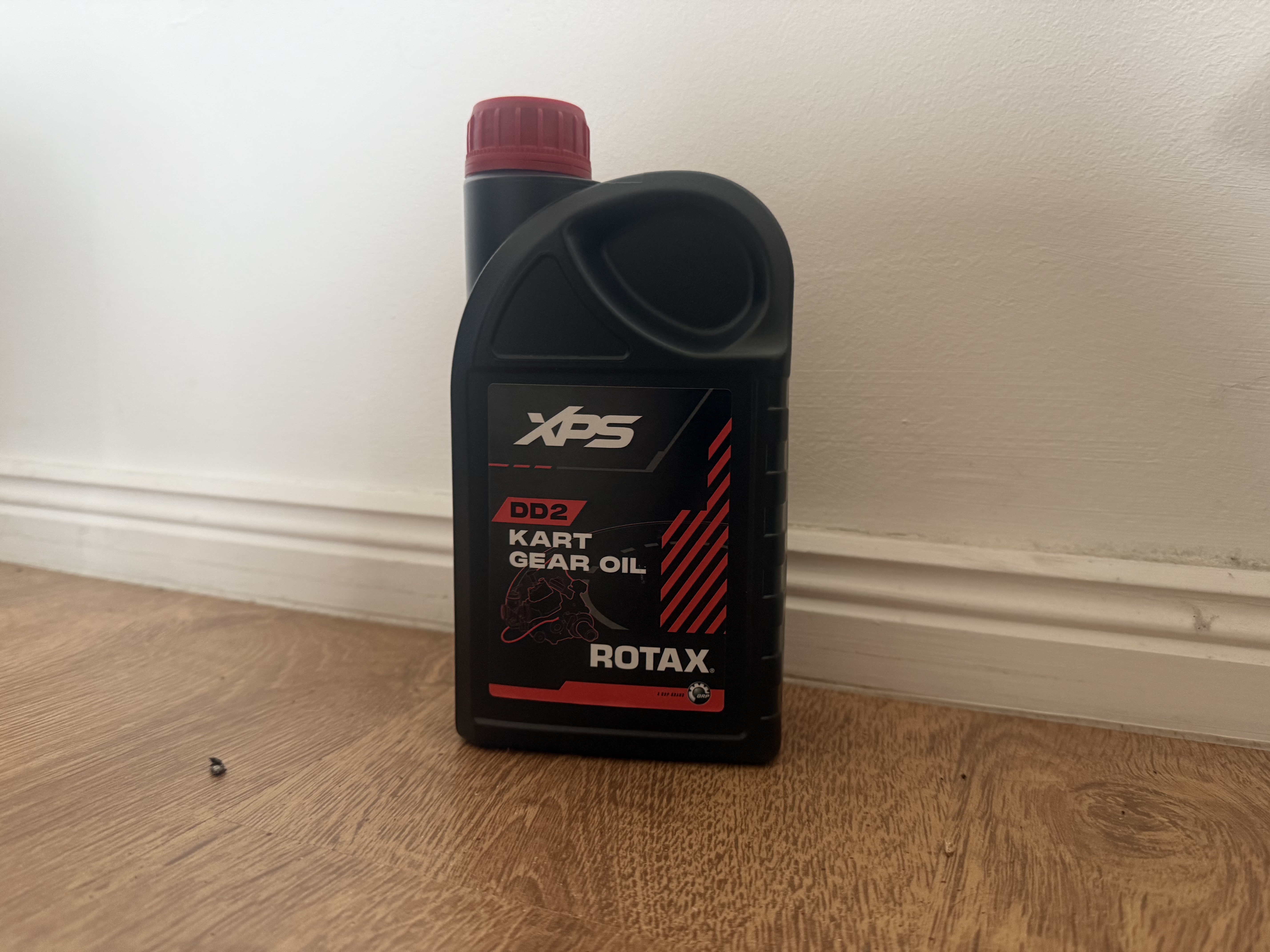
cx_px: 635
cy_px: 476
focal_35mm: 24
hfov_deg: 71.6
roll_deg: -0.9
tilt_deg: -6.2
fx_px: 881
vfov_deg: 56.8
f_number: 1.78
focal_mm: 6.76
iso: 400
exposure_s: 1/60
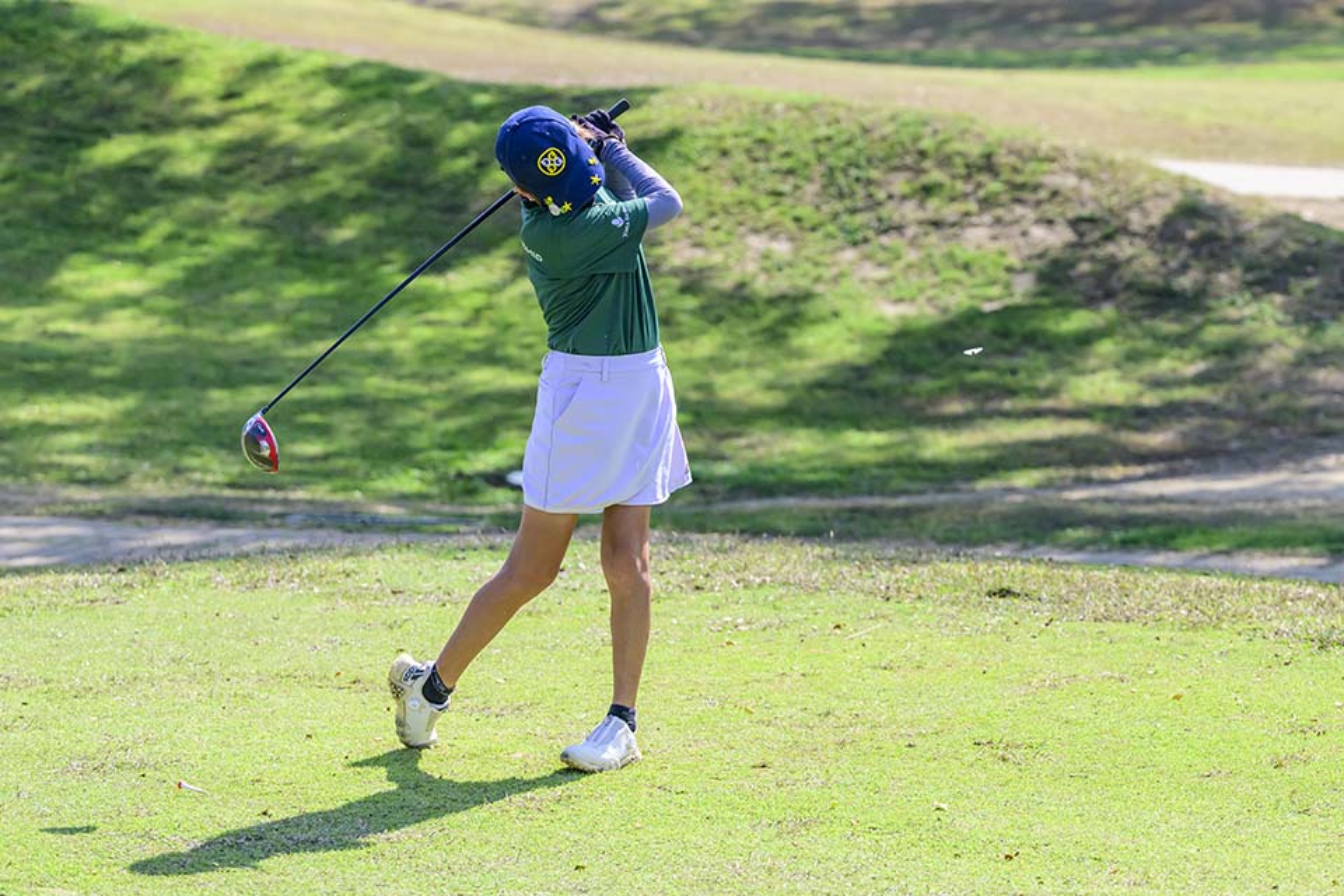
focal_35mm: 101
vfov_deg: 13.6
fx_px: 3770
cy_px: 448
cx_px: 672
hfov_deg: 20.2
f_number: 3.5
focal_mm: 101
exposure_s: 1/10000
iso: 1800
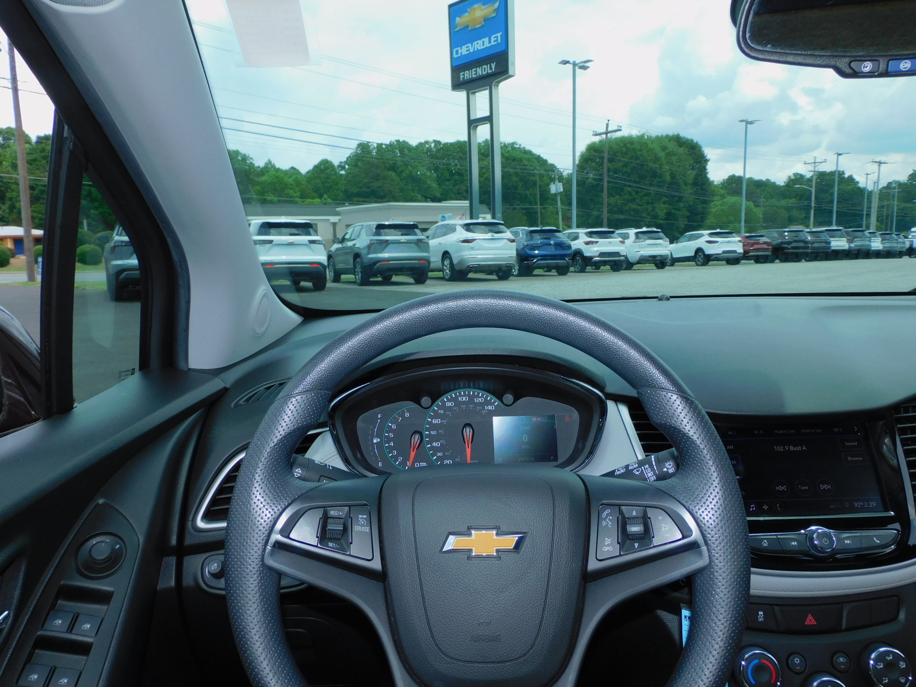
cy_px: 344
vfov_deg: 56.8
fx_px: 635
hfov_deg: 71.6
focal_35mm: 24
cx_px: 458
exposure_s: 1/640
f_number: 3.3
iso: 125
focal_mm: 4.3
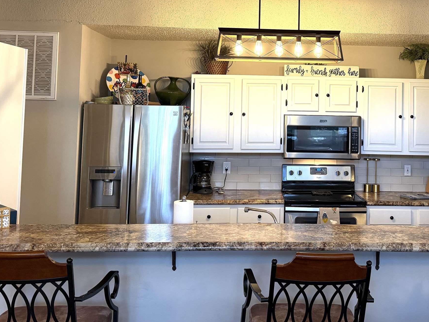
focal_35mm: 42
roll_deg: -1.0
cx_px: 292
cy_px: 73
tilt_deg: +3.2
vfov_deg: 33.5
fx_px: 521
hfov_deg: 44.0
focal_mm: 6.76
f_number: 1.78
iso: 250
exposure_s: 1/60
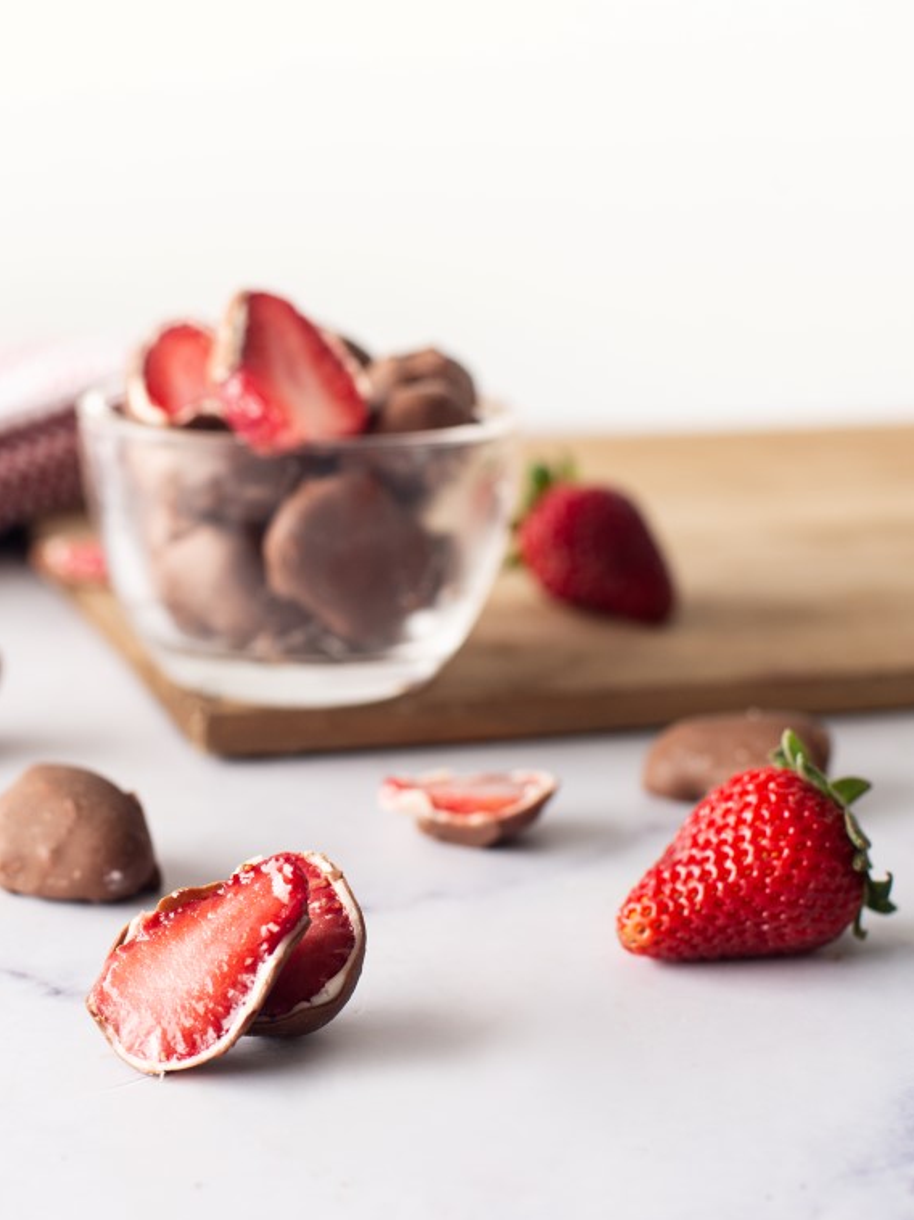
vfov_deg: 26.7
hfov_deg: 20.0
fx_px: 2571
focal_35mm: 73
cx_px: 201
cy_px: 610
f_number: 4.5
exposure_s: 1/60
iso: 250
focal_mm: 50
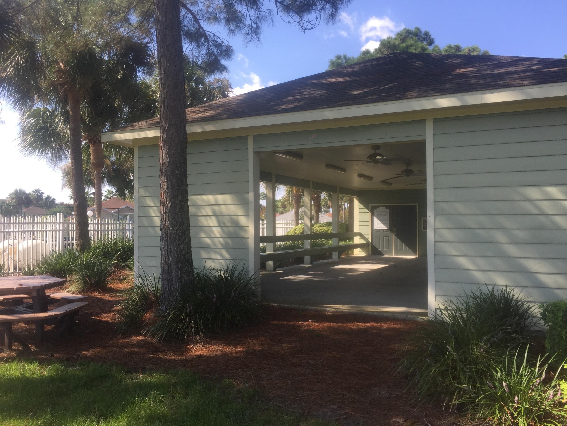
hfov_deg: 61.7
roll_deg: -1.8
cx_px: 284
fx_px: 475
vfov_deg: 48.2
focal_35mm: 29
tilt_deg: +3.0
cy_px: 213
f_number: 2.2
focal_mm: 4.15
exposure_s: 1/719
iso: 32
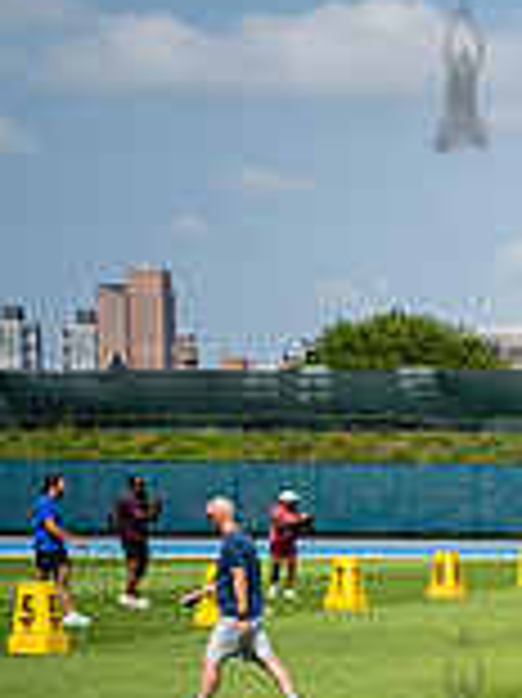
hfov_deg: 9.2
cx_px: 1385
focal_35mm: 138
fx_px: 2778
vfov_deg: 14.0
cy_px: 794
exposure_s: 1/640
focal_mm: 35
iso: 100
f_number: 5
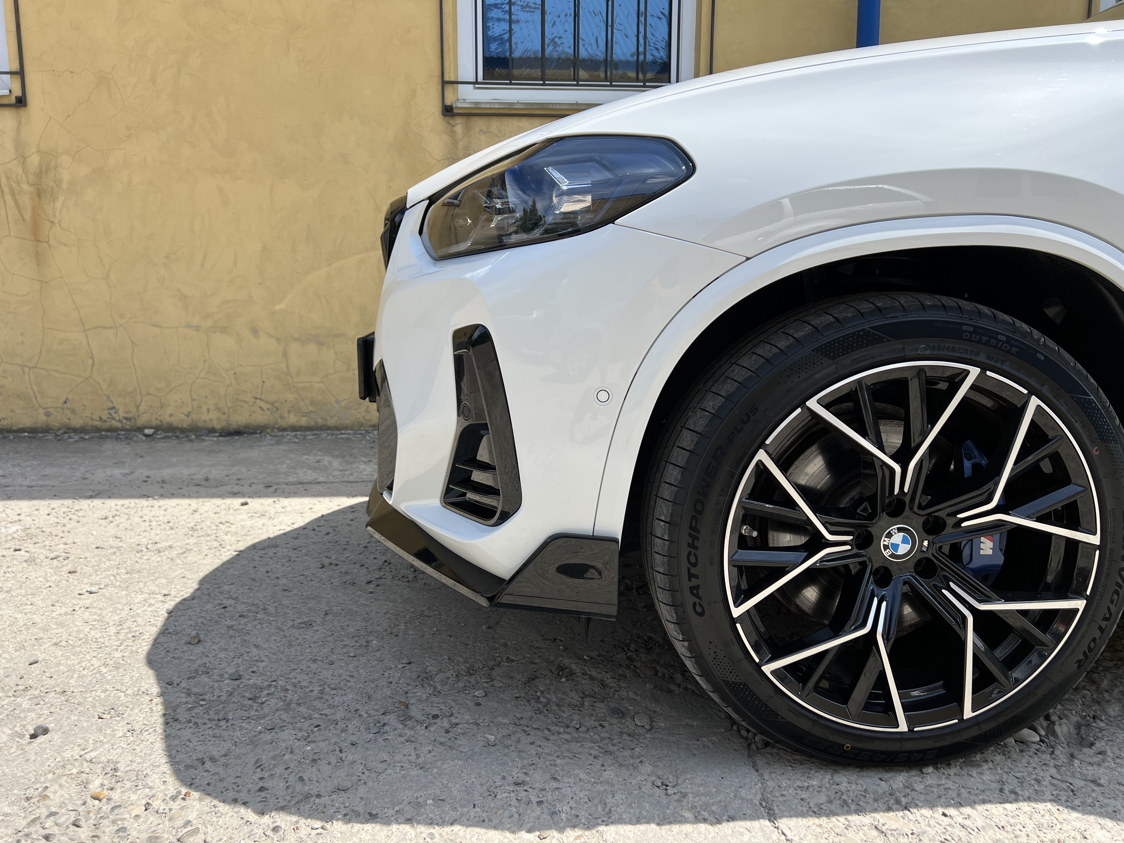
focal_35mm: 26
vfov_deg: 53.1
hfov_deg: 67.3
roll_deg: -0.9
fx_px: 844
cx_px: 562
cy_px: 422
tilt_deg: -9.5
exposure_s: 1/2457
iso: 50
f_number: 1.5
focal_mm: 5.7
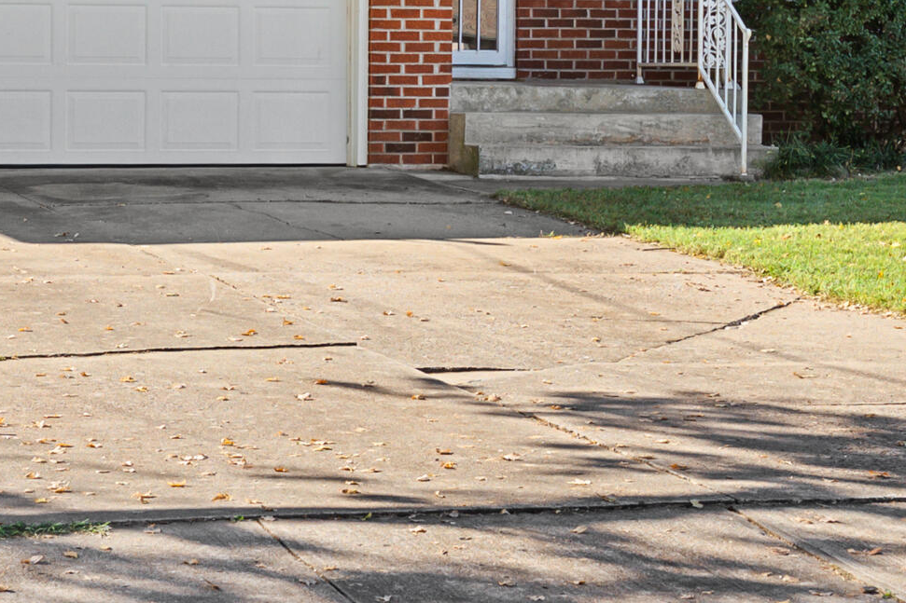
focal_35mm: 136
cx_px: 596
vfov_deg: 10.0
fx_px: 3422
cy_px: -89
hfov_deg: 15.1
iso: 640
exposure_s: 1/30
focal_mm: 44
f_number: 8
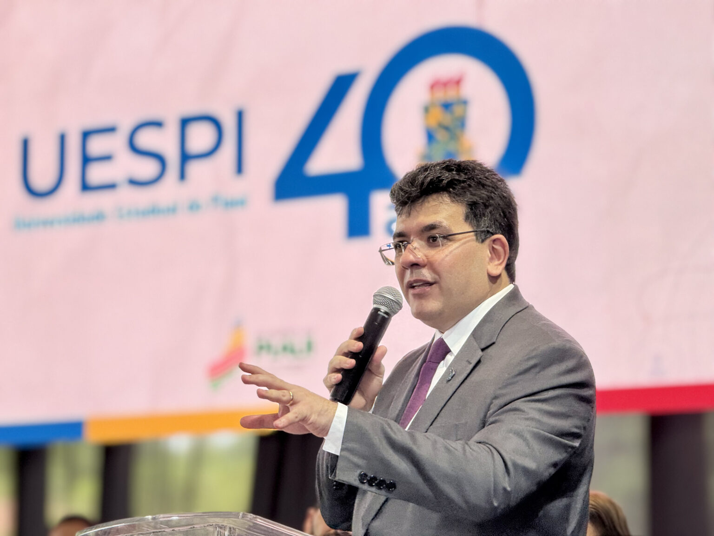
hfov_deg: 16.4
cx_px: 357
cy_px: 268
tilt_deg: +7.7
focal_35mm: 120
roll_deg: -0.4
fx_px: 2475
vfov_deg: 12.3
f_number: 2.8
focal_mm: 15.66
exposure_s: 1/120
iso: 160
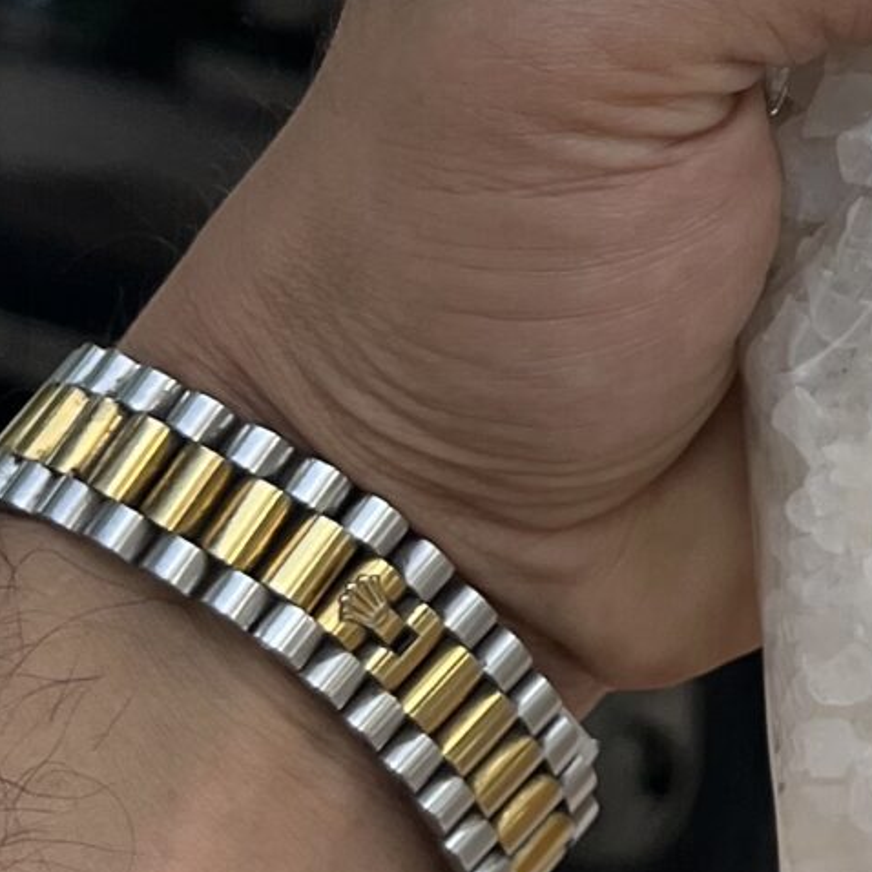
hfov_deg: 13.2
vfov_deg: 13.8
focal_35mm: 123
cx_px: 1394
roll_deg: -2.5
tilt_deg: -8.9
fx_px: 3505
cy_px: -122
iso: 50
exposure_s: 1/121
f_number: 1.6
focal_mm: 5.1
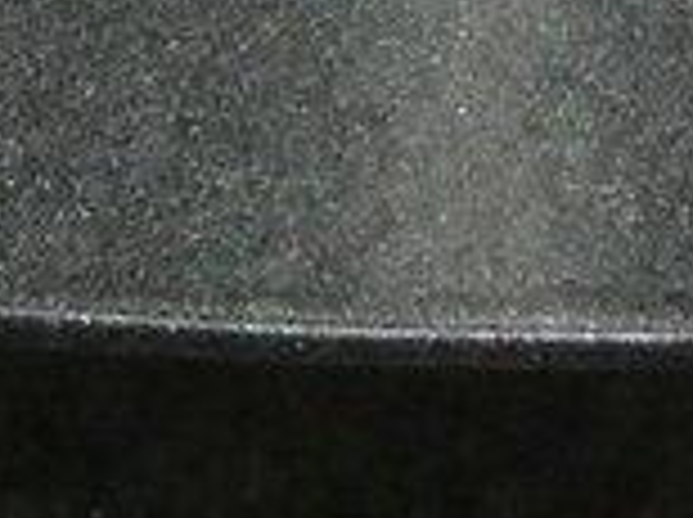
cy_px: -815
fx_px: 26745
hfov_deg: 1.5
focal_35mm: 1338
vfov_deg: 1.1
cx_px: 662
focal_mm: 38.4
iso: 1600
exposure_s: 1/30
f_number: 6.3
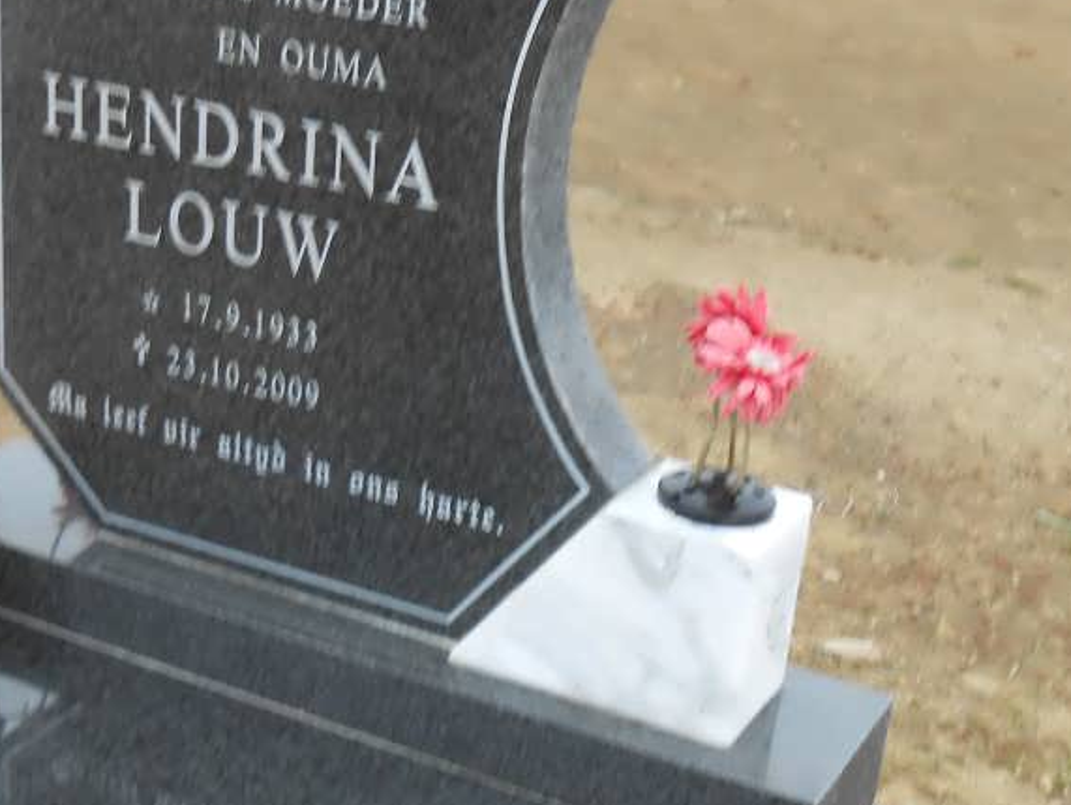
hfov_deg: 30.7
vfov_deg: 23.2
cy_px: 552
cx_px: 452
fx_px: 1950
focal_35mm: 63
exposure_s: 1/50
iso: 80
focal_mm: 5.3
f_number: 3.8
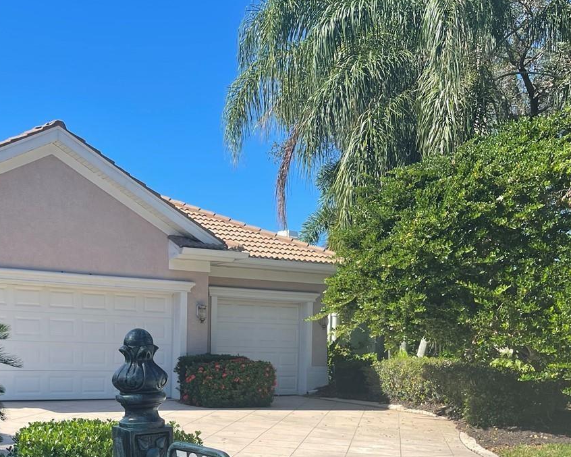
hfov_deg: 38.1
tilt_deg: -2.4
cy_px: 389
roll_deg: -0.9
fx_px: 811
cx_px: 163
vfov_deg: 30.4
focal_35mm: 48
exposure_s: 1/2049
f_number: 1.6
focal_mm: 5.1
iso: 32
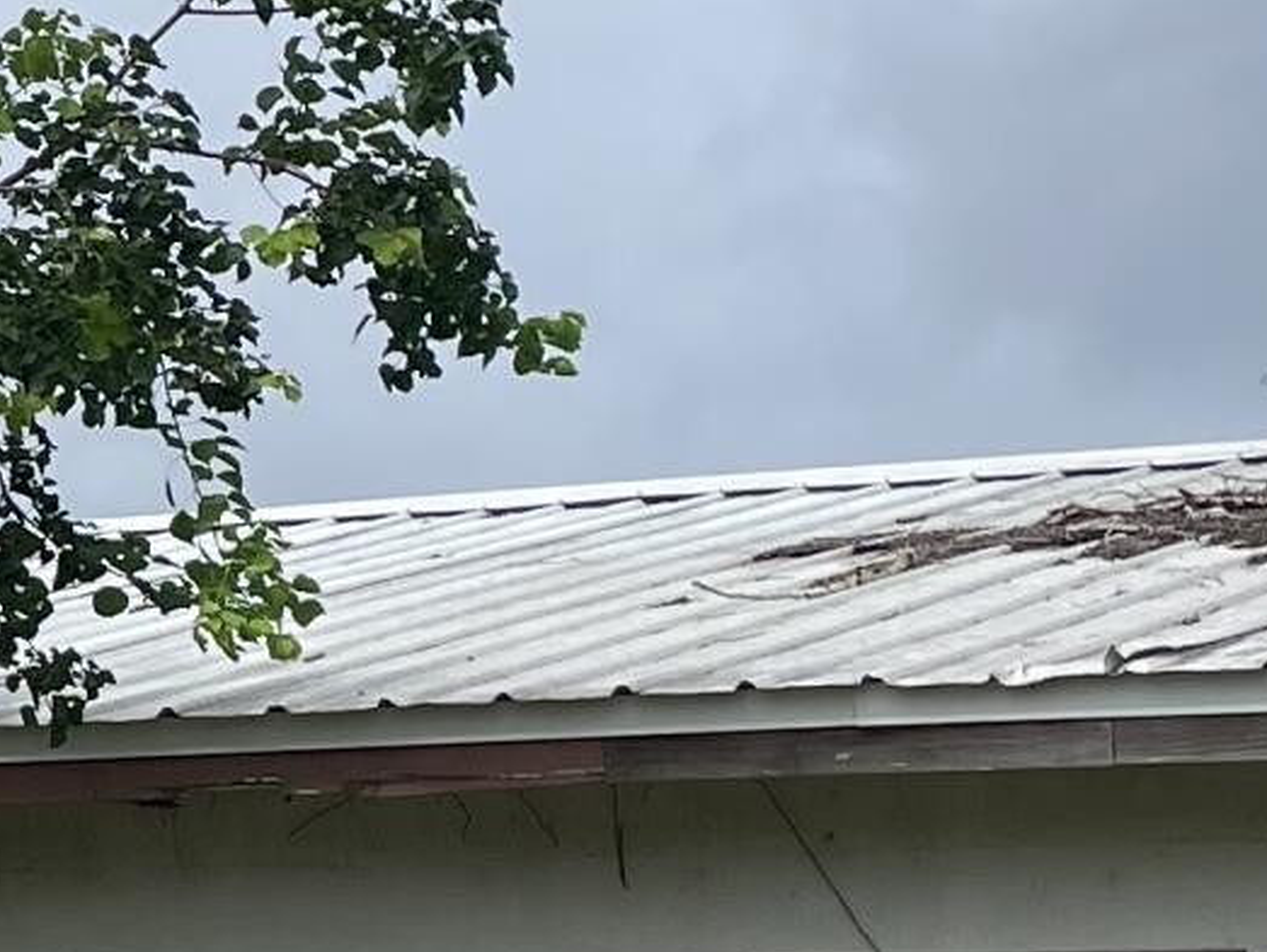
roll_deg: -1.5
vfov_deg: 10.0
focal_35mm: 149
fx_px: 5457
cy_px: 686
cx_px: -688
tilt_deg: +8.4
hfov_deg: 12.5
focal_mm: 4.2
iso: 32
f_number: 1.6
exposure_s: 1/4464
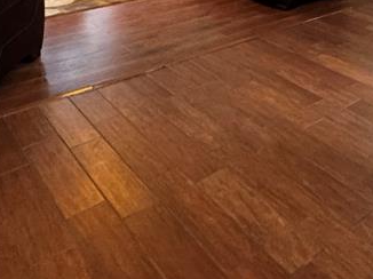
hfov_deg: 40.7
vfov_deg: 27.0
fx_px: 474
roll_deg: -2.2
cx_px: 314
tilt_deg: -5.6
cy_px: -94
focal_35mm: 44
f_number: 2.2
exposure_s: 1/60
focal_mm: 2.22
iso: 640
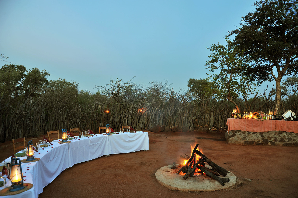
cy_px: 99
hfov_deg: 73.8
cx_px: 149
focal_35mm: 24
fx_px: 199
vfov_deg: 53.1
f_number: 5.6
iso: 200
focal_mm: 24
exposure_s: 1/2.5
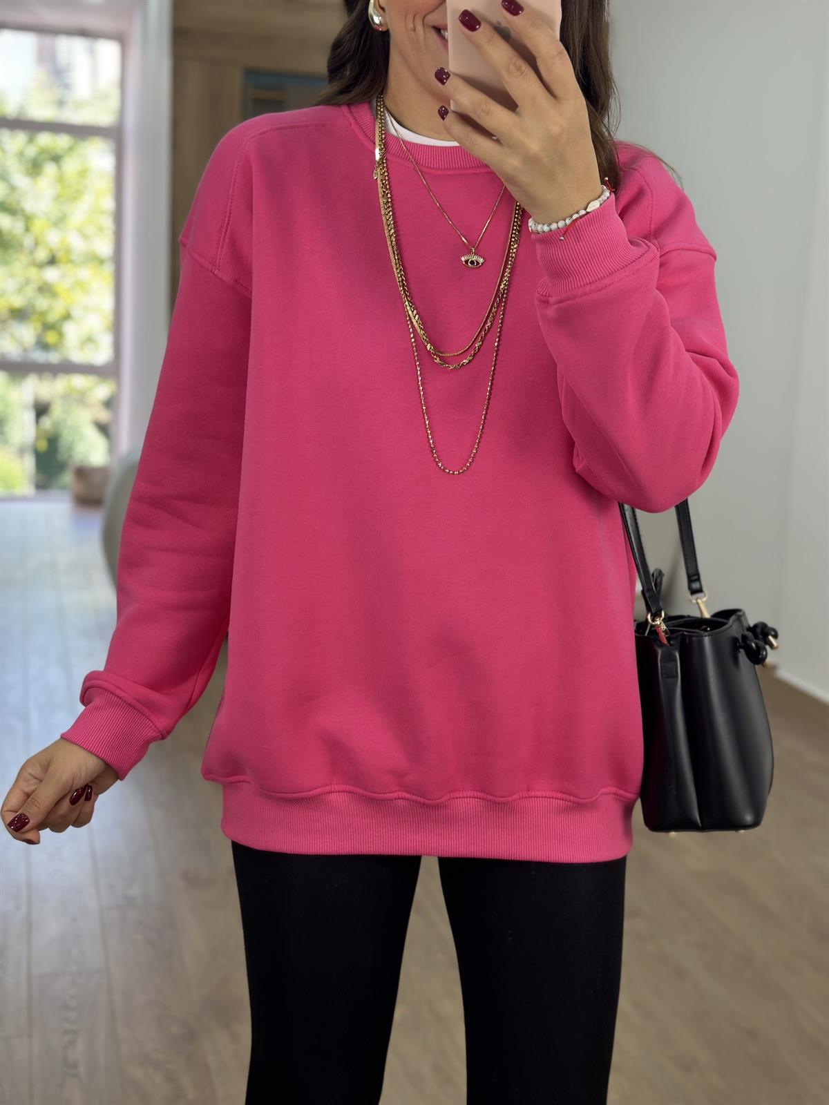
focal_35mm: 48
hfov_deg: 30.3
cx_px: 414
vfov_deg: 39.7
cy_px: 552
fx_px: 1533
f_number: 1.78
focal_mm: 6.86
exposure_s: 1/141
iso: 80
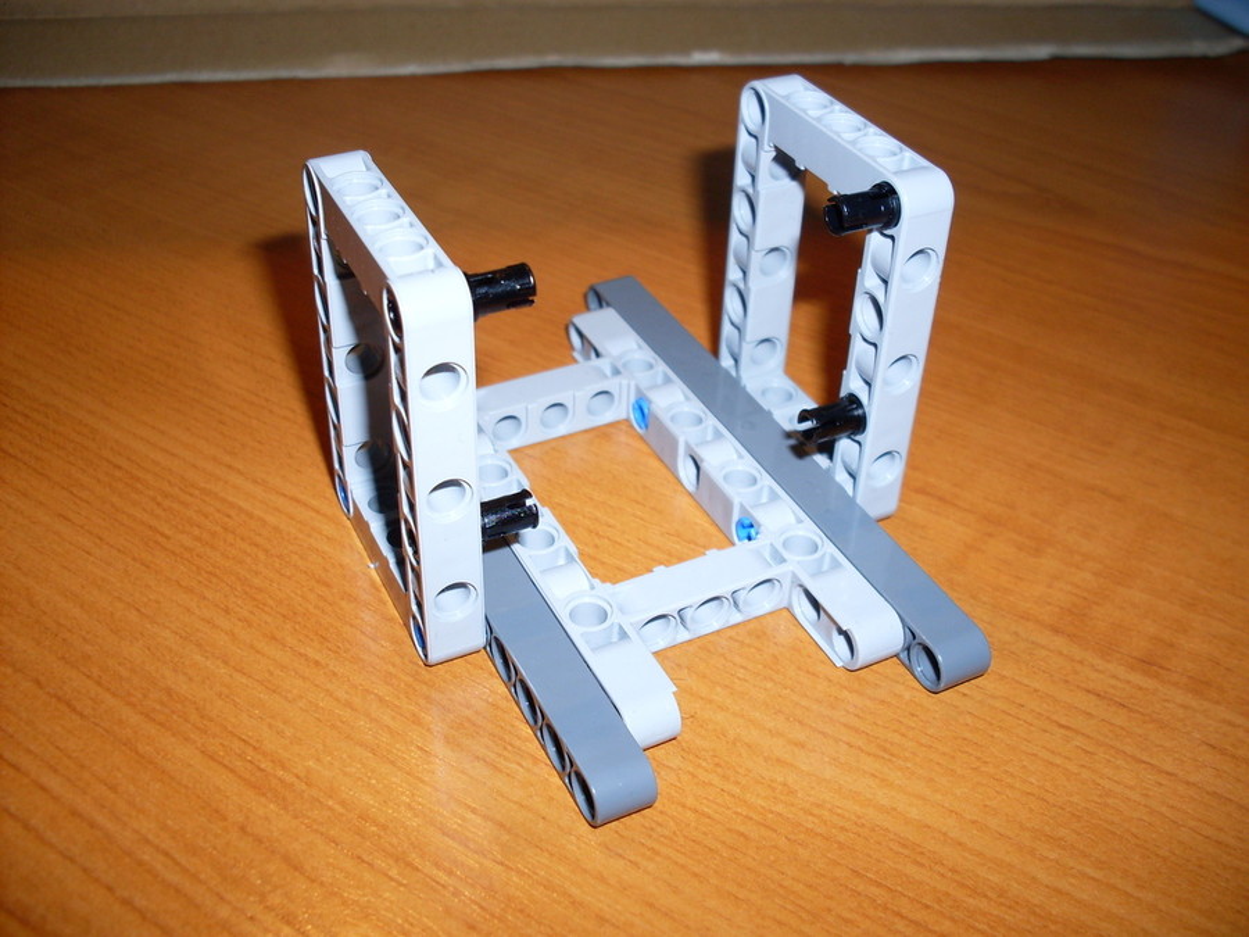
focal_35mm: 38
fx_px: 1371
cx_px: 624
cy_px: 468
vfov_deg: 37.7
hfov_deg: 49.0
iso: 100
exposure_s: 1/45
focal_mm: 6.3
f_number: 2.8
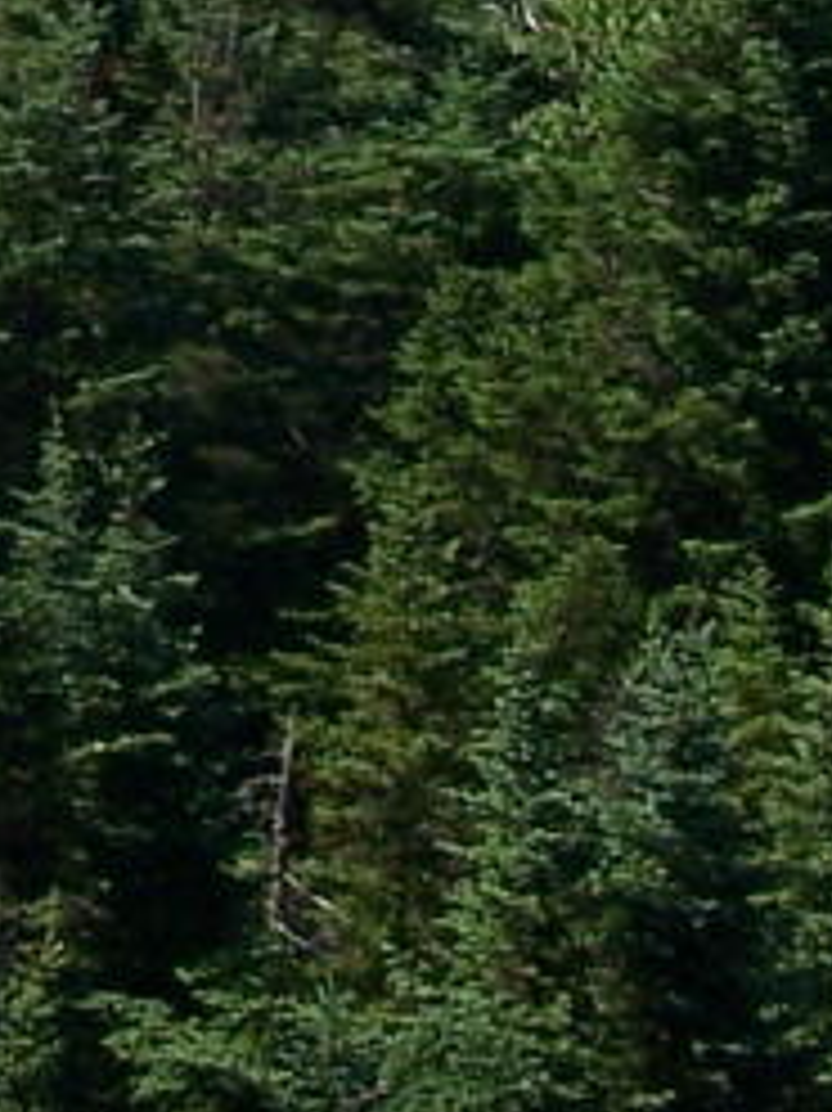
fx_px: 6736
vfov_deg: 9.2
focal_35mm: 210
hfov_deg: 7.0
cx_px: -333
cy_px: -497
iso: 80
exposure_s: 1/640
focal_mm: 6.3
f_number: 4
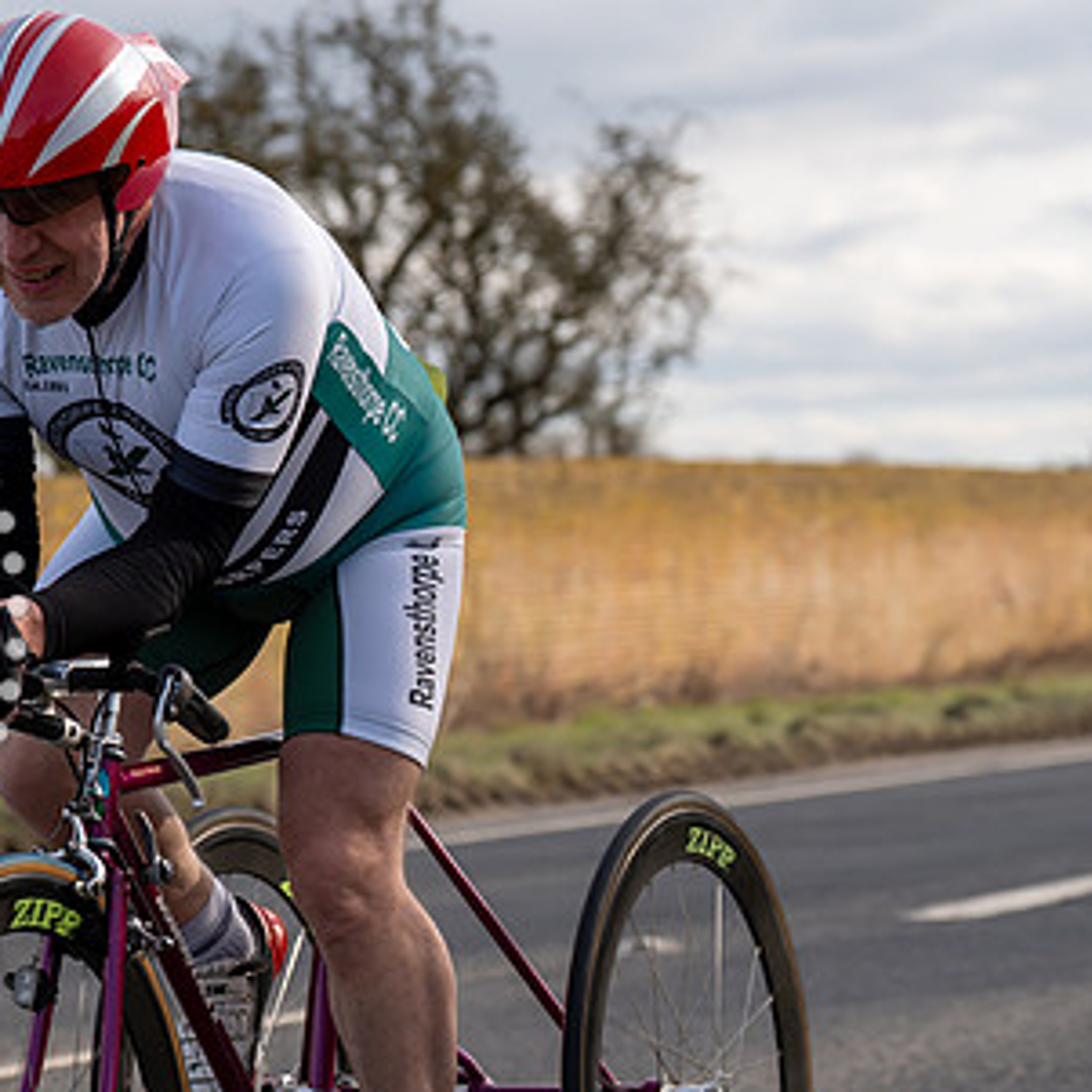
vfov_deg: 12.7
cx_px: 107
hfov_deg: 12.6
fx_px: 4890
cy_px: 482
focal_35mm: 137
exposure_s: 1/800
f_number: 4
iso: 100
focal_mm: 70
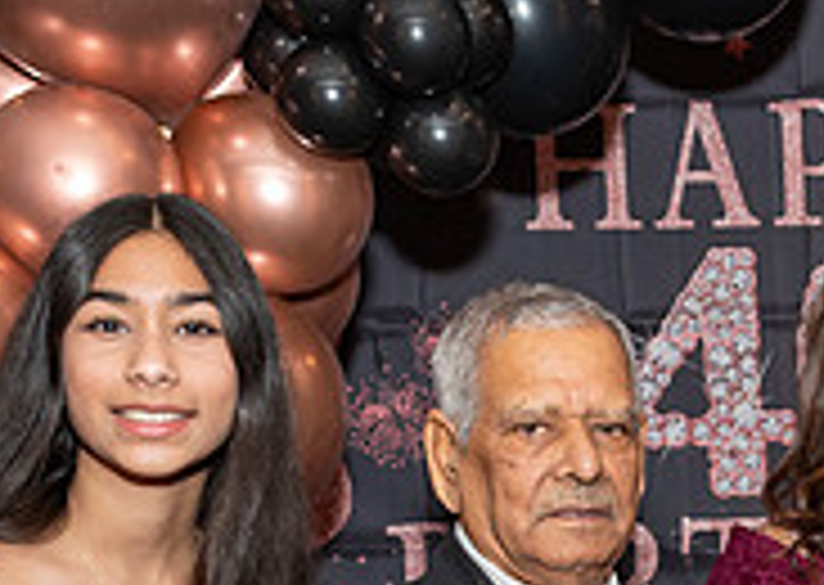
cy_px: 834
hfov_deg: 15.9
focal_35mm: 123
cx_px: 901
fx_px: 2873
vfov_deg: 11.2
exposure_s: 1/250
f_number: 5.6
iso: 400
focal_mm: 22
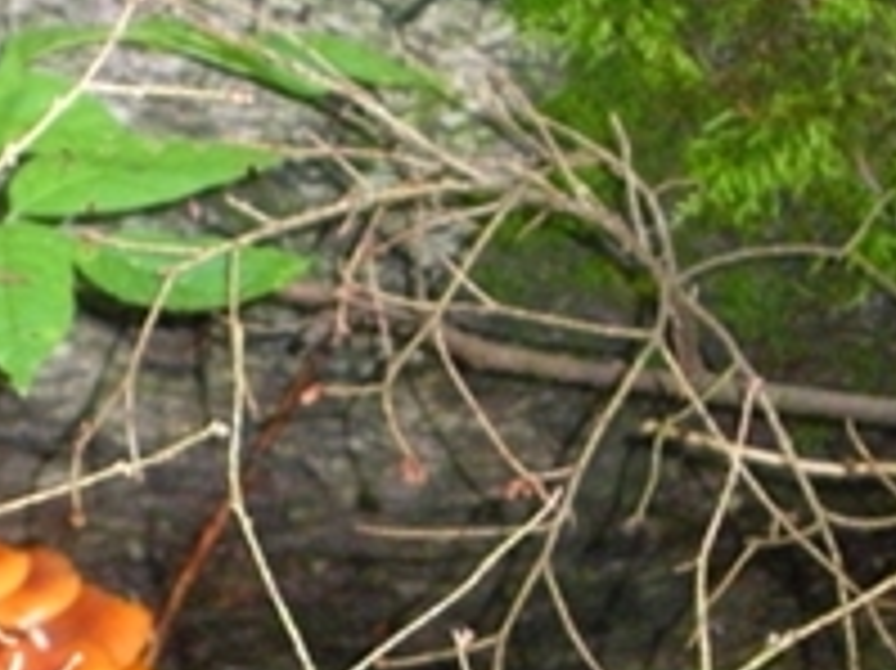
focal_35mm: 161
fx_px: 4165
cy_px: 767
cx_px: -36
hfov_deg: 12.1
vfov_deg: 9.1
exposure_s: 1/60
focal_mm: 11.2
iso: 603
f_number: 4.6
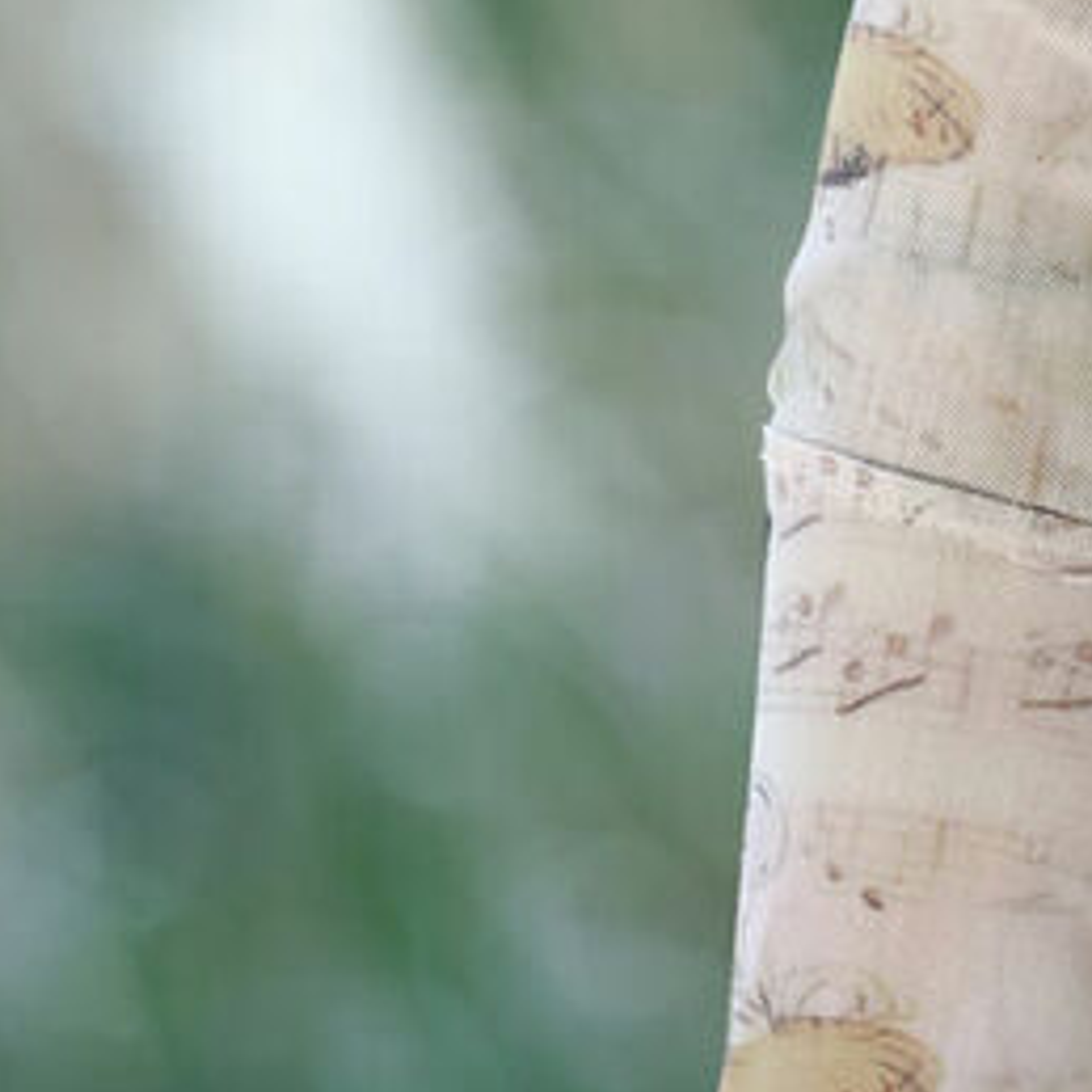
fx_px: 24733
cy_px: 2
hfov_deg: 2.5
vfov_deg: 2.5
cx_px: 1699
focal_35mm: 693
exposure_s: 1/250
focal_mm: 135
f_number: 2.8
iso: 125
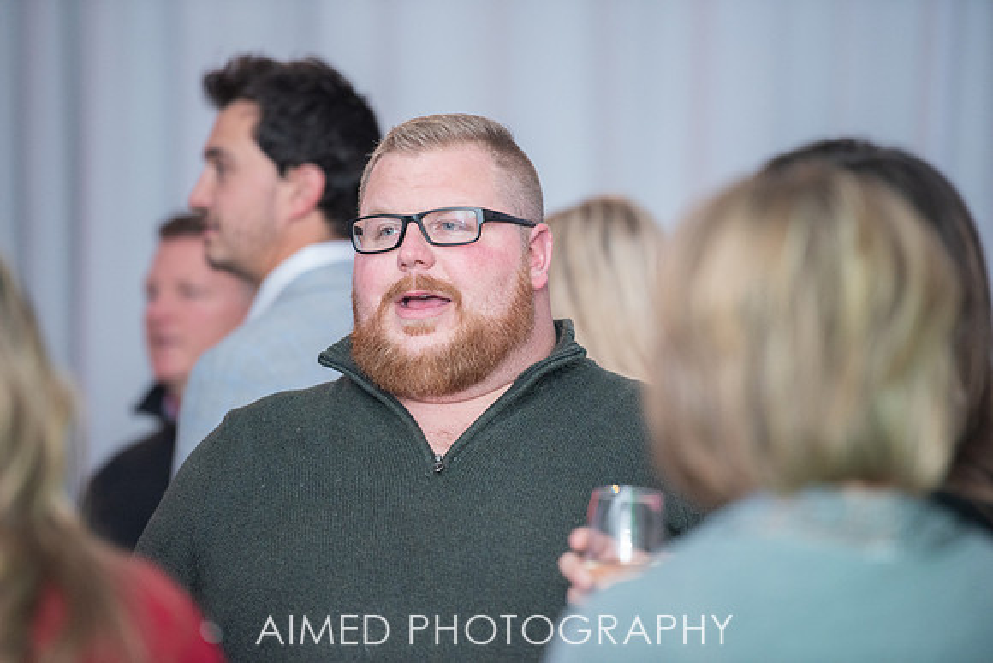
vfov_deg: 6.9
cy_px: 332
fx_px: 5518
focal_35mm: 200
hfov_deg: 10.3
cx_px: 496
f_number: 2.8
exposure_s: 1/200
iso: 1600
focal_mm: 200
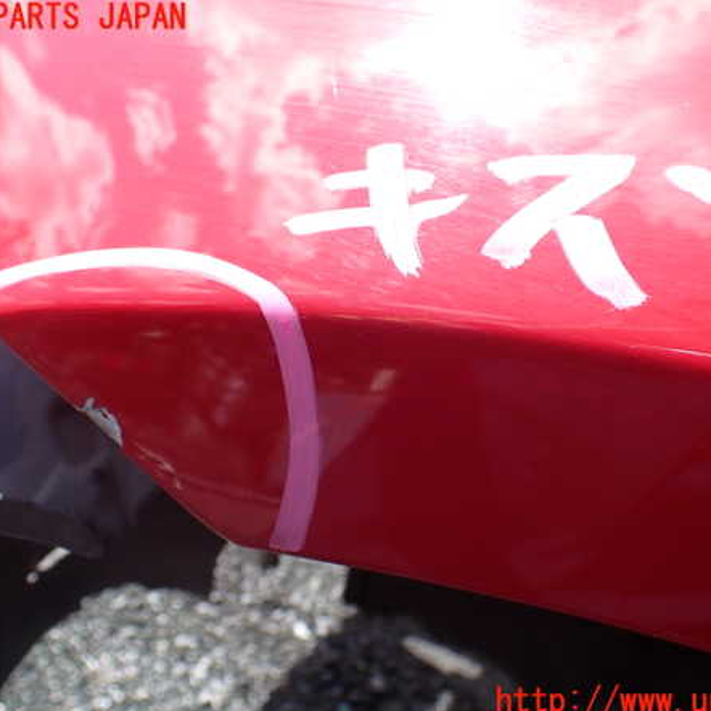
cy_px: 360
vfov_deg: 46.0
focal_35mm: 36
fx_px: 837
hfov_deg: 46.0
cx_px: 376
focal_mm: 5.4
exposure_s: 1/500
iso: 100
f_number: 3.2
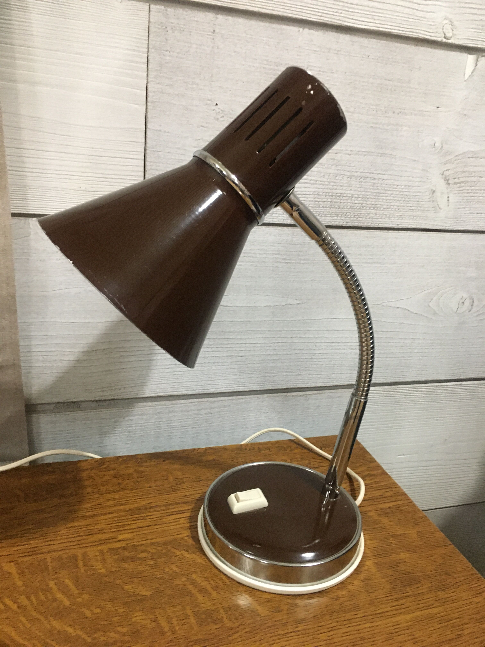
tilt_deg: -17.9
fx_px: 542
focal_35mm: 29
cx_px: 242
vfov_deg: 61.7
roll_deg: -5.7
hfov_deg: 48.2
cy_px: 324
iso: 200
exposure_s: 1/17
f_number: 2.2
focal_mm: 4.15
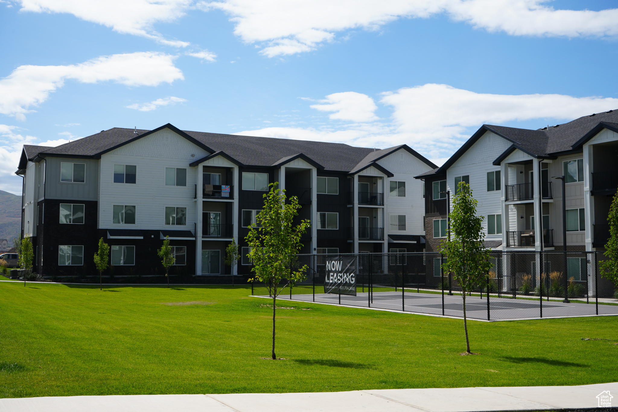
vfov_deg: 31.9
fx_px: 721
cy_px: 206
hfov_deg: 46.4
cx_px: 309
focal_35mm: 42
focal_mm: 42
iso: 100
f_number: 11
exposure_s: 1/200
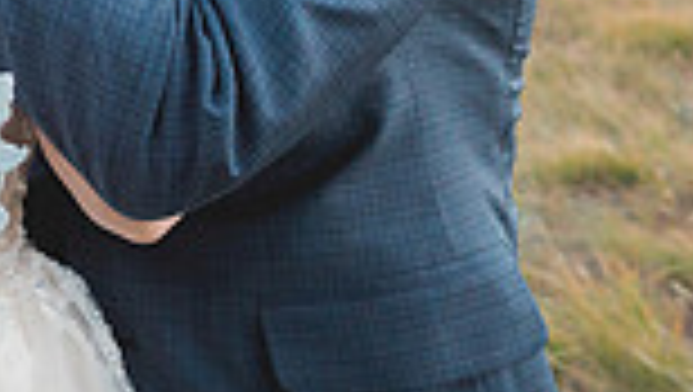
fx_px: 1472
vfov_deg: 13.6
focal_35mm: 80
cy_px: -318
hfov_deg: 21.8
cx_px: -360
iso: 400
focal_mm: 18
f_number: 2.8
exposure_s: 1/125
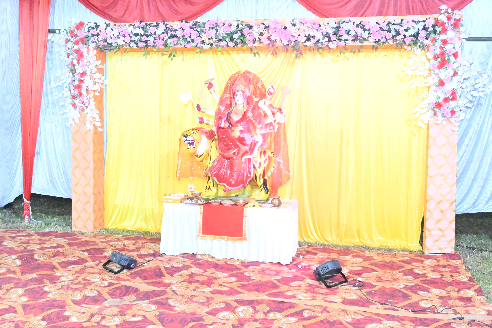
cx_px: 246
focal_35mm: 40
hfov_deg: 47.9
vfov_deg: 33.0
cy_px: 164
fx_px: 553
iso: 32000
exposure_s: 1/125
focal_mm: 27
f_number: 7.1
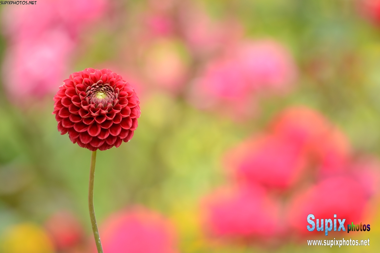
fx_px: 4750
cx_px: 190
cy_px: 126
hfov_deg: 4.6
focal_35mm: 450
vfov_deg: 3.1
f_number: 5.6
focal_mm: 300
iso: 100
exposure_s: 1/10
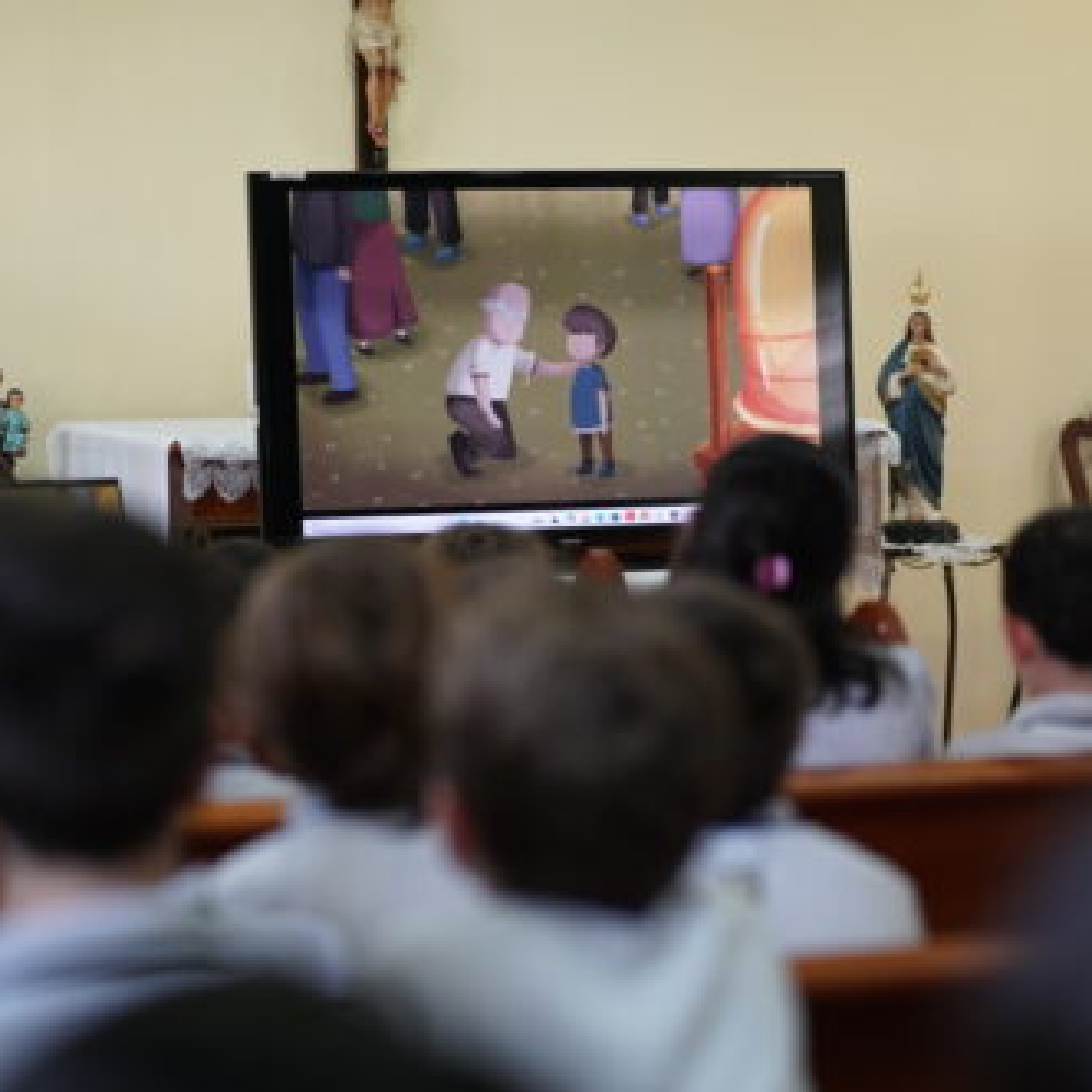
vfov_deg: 16.0
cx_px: 635
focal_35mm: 109
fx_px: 3890
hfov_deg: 16.0
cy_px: 546
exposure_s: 1/400
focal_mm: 85
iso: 1250
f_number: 2.2
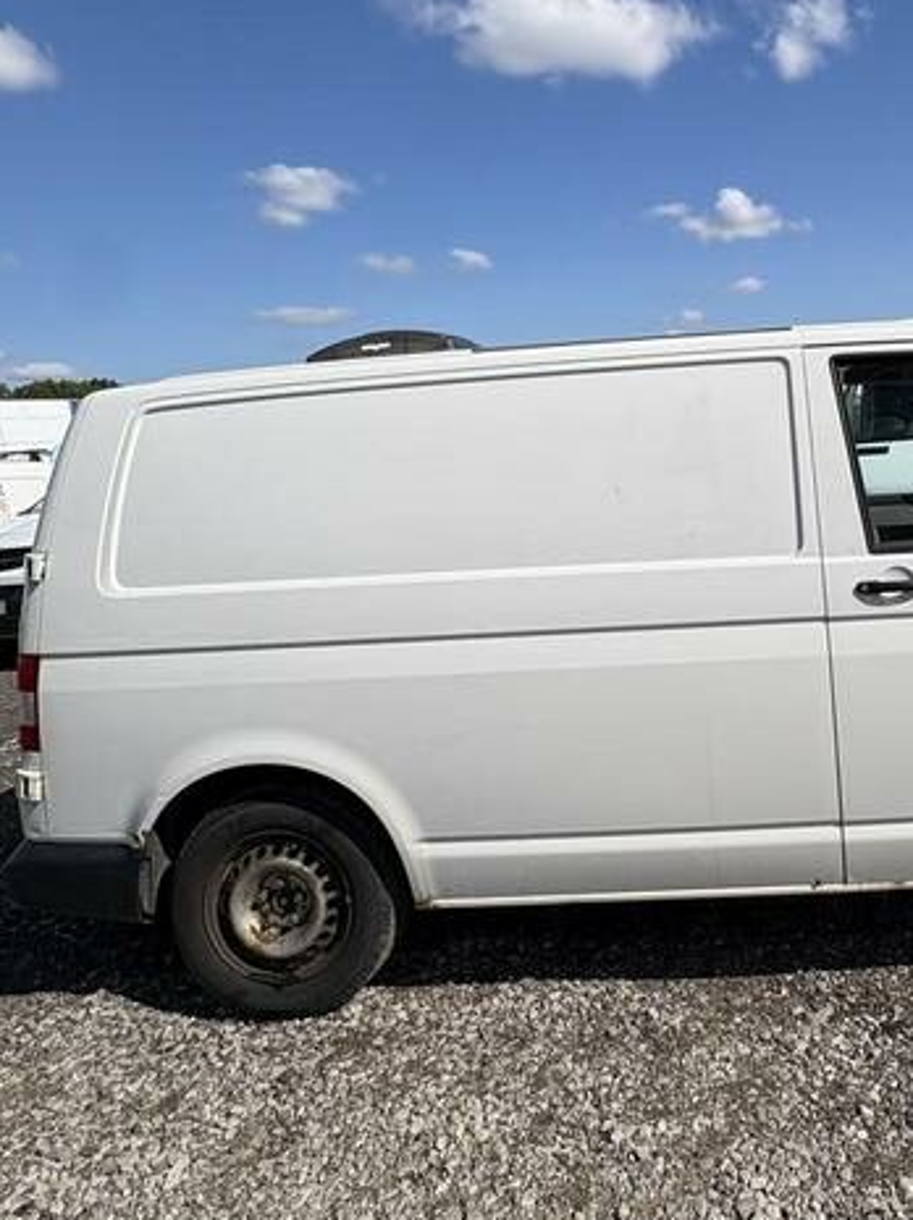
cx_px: 748
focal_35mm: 27
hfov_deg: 48.0
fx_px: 951
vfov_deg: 63.9
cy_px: 420
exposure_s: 1/4630
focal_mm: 2.22
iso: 50
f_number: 2.2
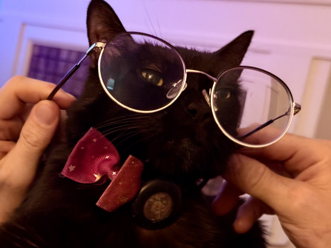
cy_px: 124
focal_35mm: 48
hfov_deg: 39.7
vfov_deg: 30.3
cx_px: 166
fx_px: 459
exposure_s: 1/20
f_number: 1.78
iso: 800
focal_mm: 6.76
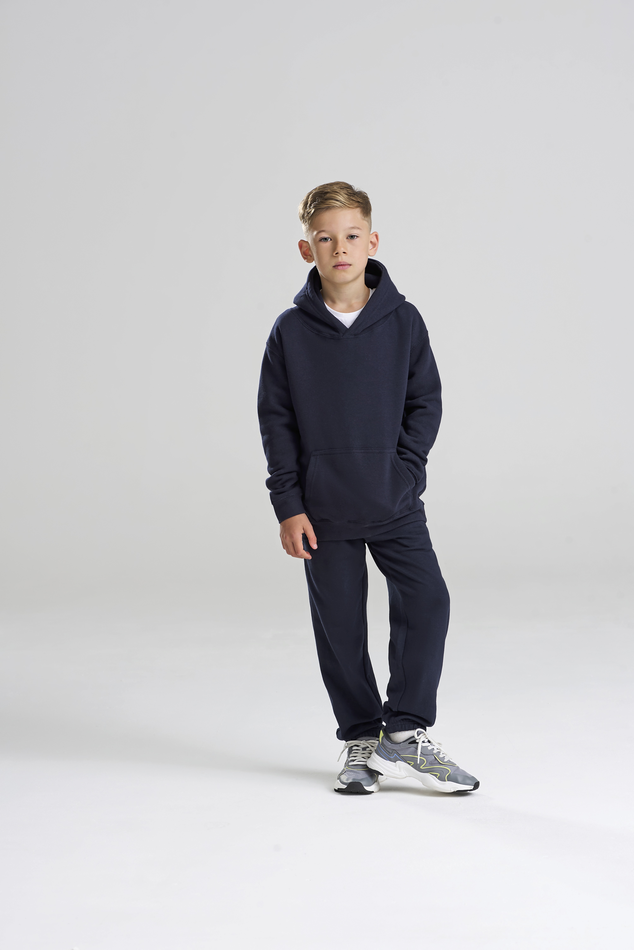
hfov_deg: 14.0
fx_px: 2586
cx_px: 317
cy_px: 475
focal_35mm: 98
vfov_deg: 20.8
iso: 160
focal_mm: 98
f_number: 9
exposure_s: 1/160
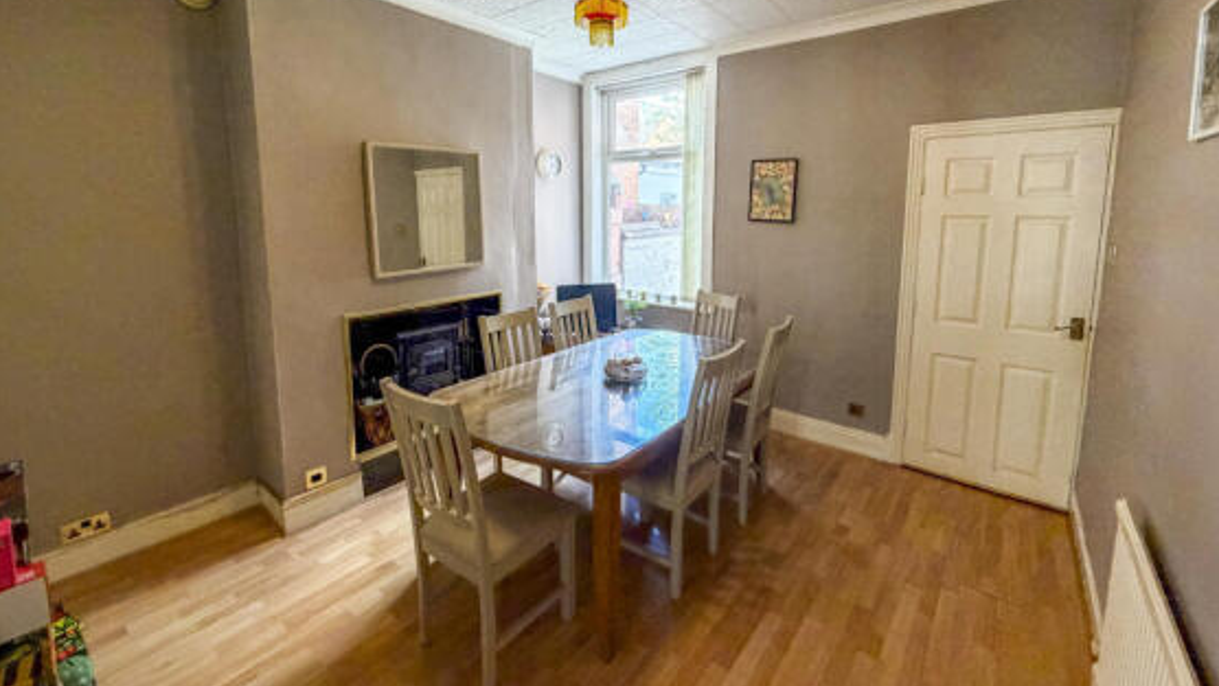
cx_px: 615
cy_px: 271
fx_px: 517
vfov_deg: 66.4
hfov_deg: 99.4
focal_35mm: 16
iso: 400
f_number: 2.2
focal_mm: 2.22
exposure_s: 1/50
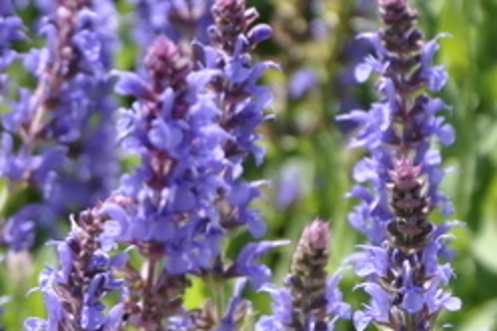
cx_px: -60
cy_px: 373
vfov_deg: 3.3
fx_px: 5679
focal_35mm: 412
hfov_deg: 5.0
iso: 200
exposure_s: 1/250
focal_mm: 85
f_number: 8
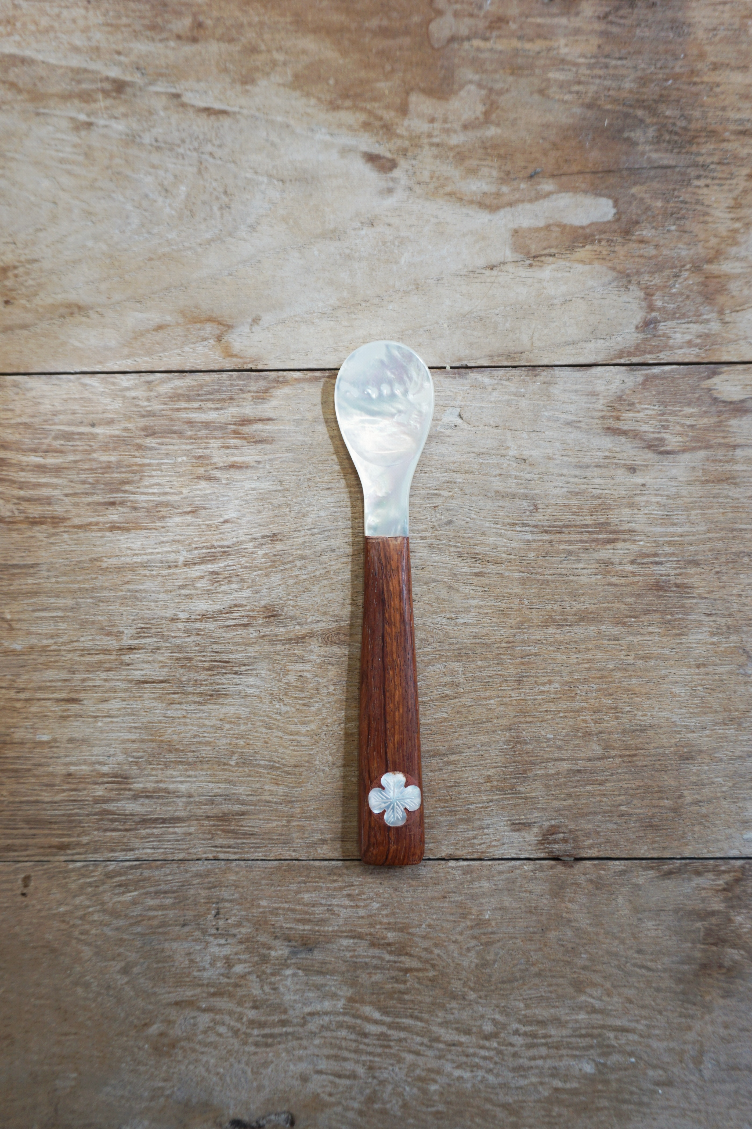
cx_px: 376
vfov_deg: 61.9
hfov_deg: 43.6
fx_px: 940
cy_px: 564
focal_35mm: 30
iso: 160
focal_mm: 20
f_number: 4
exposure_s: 1/60
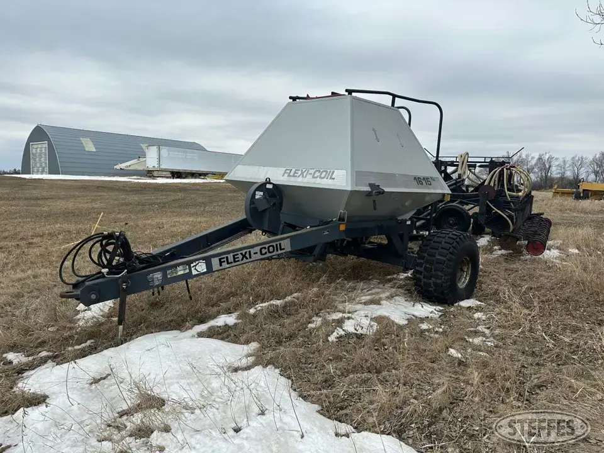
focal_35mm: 24
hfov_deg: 71.6
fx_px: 419
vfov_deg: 56.8
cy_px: 226
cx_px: 302
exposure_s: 1/3356
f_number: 1.78
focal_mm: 6.86
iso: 80
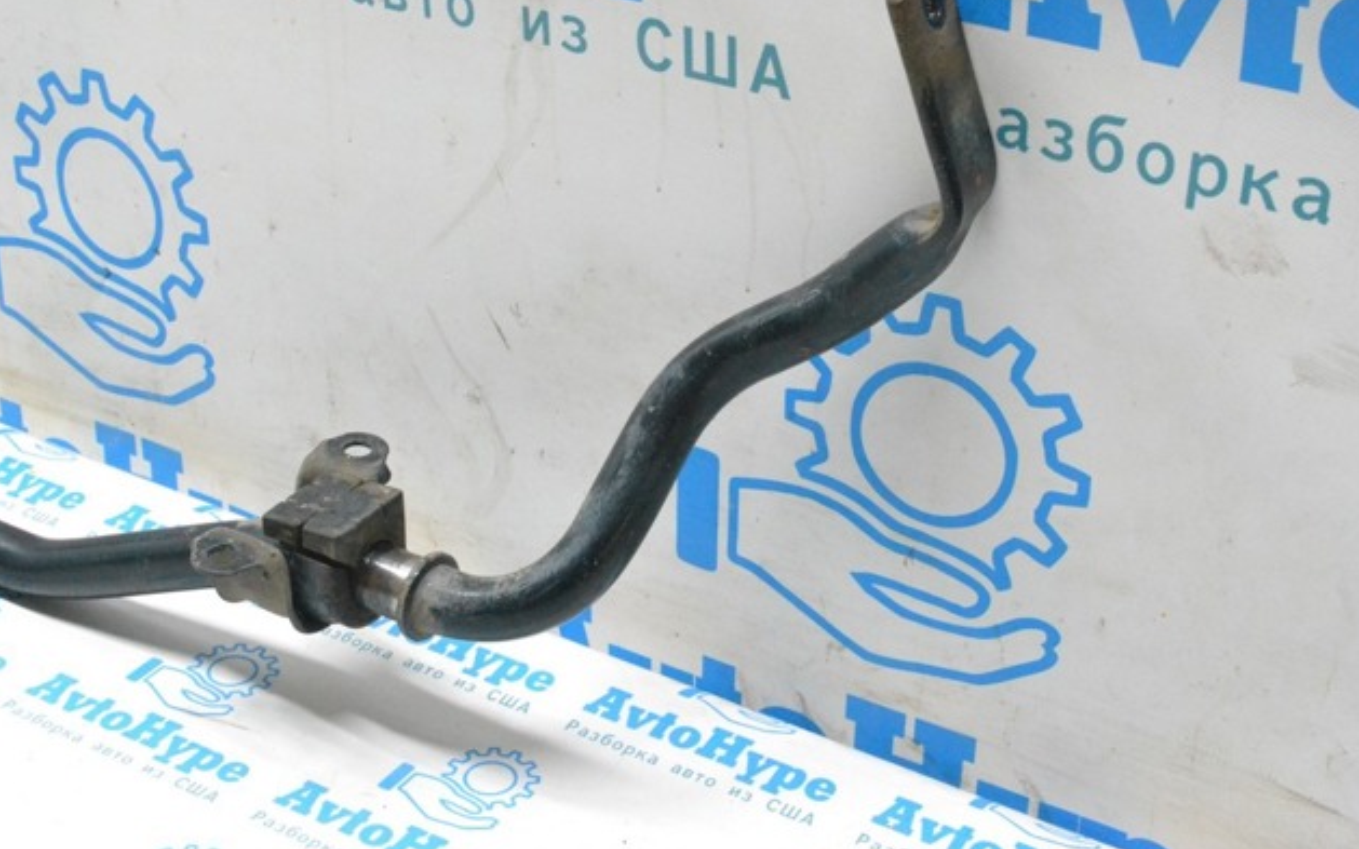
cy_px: 413
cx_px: 687
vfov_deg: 23.1
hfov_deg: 36.3
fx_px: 2074
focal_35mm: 56
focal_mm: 36
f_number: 9
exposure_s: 1/160
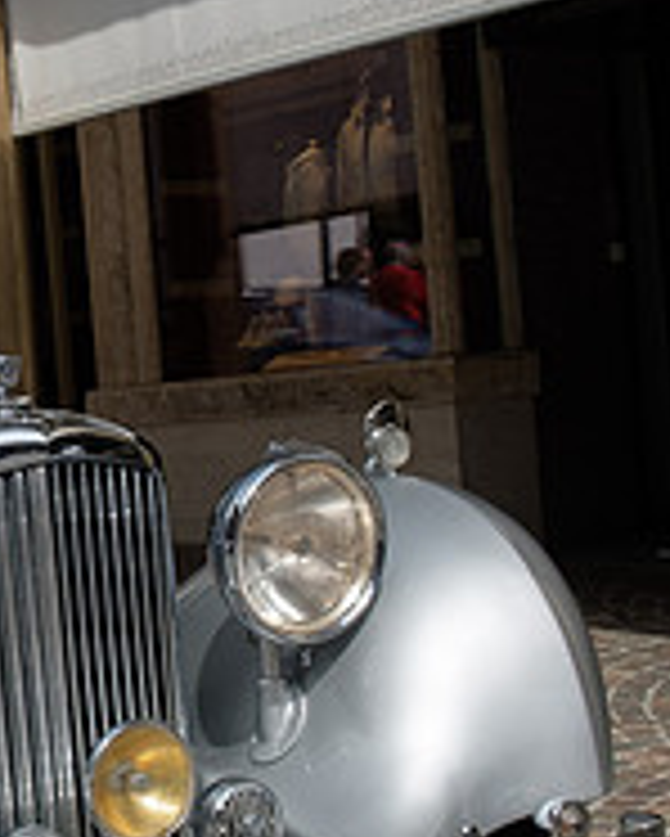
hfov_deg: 18.5
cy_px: 497
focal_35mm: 79
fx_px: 1957
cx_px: -112
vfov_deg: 24.1
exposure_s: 1/125
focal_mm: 18
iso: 200
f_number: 10
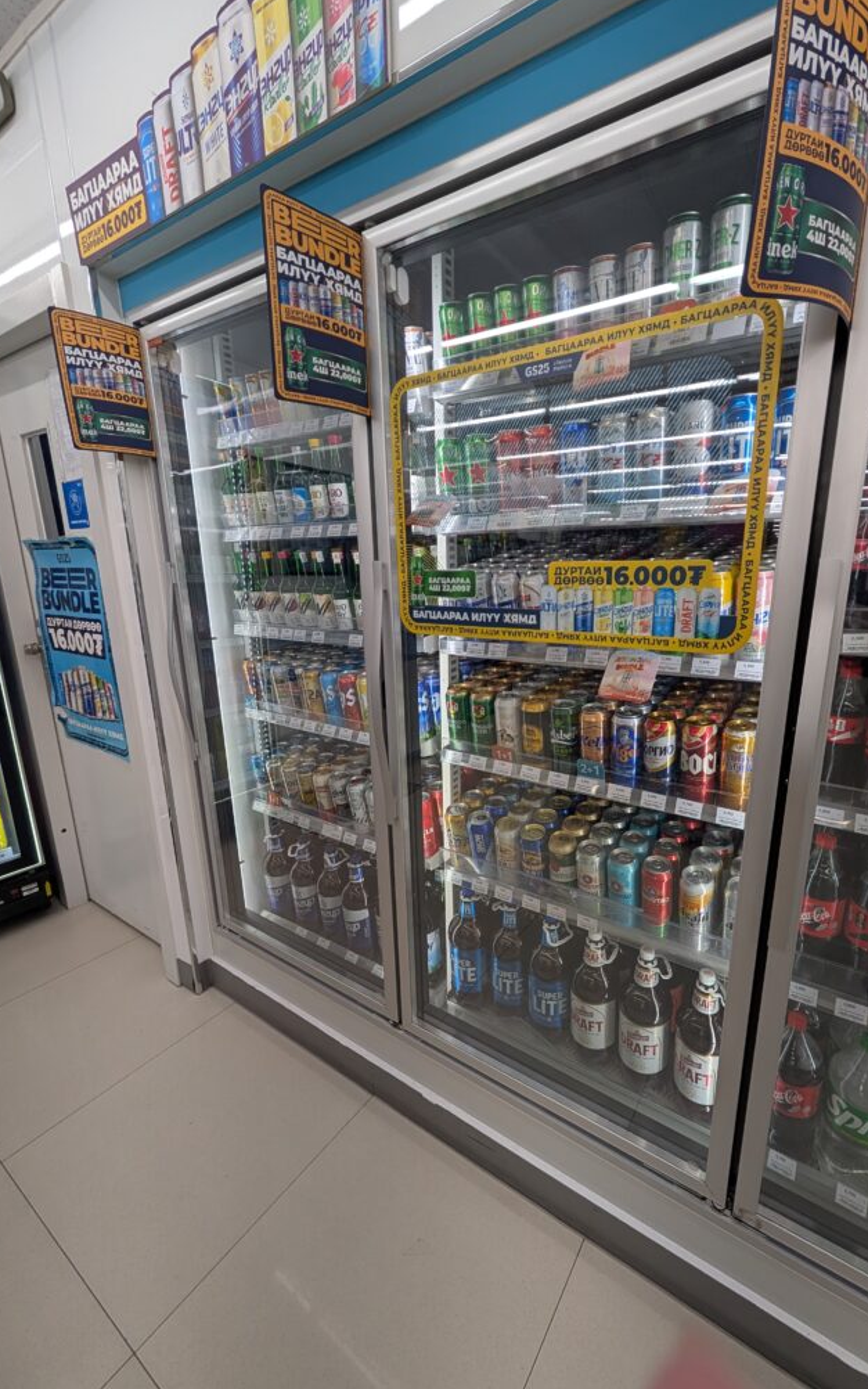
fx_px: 492
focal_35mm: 13
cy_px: 705
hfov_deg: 81.8
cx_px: 524
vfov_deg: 109.3
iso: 47
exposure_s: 1/138
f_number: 1.7
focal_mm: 2.02
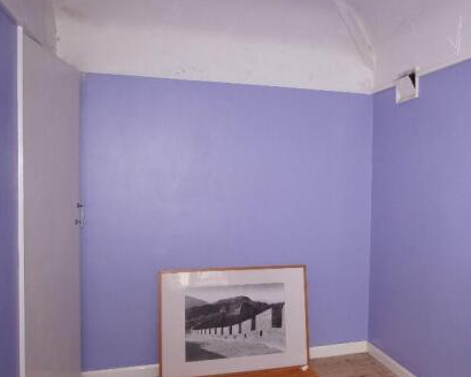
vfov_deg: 43.6
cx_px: 327
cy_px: 203
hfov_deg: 51.8
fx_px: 470
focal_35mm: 34
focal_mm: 15
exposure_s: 1/100
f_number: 5
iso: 800
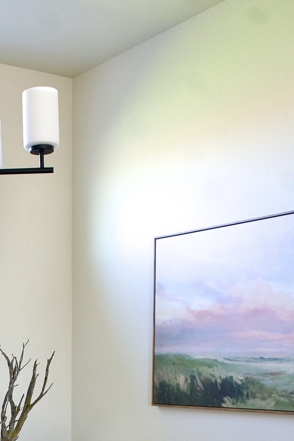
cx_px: -14
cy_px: 475
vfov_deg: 28.4
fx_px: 795
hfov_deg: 20.2
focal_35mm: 65
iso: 1600
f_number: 4
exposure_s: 1/160
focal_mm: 28
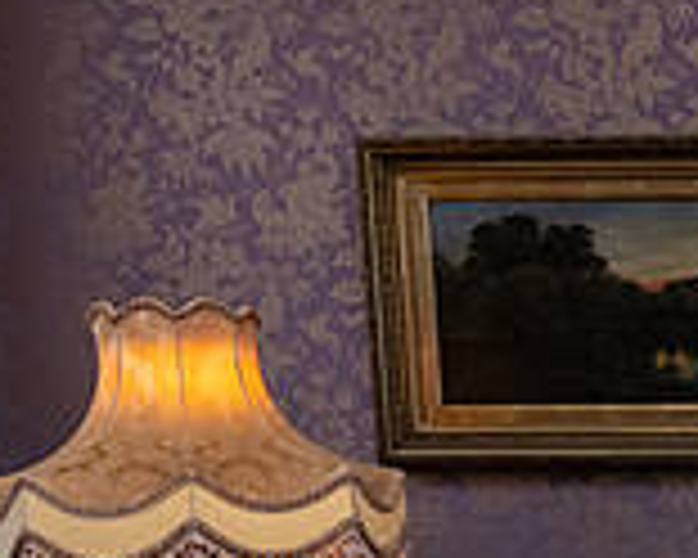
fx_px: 2086
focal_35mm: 101
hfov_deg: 16.0
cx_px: 1272
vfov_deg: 14.5
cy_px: 768
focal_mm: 24
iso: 1250
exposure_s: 1/160
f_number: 5
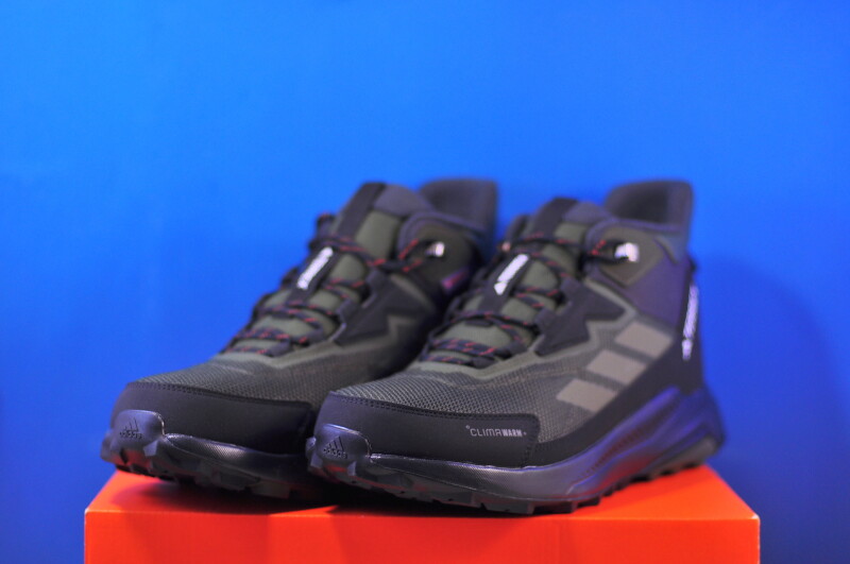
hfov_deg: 27.0
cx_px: 425
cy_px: 282
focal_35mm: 75
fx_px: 1768
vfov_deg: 18.1
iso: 250
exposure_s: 1/320
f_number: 2
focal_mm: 50
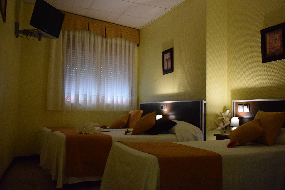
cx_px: 142
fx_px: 261
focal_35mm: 33
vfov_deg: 40.0
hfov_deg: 57.2
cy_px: 95
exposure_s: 1/60
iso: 3600
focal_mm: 22
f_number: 3.8
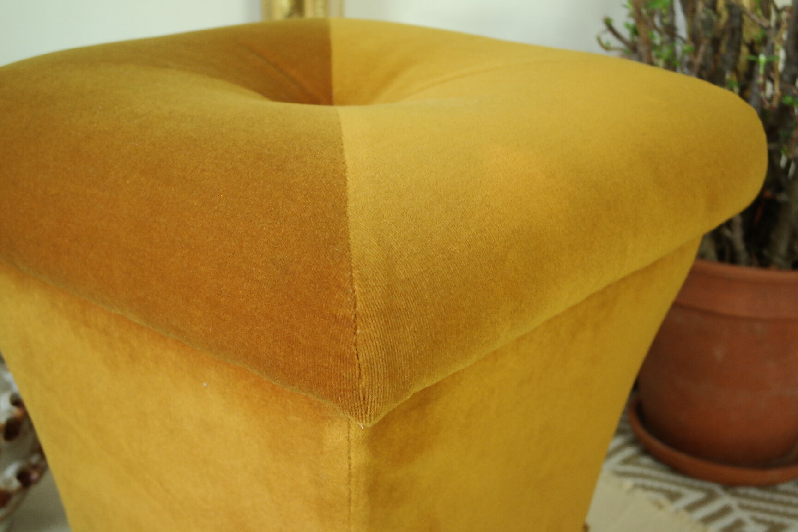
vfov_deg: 25.5
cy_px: 266
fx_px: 1175
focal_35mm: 53
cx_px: 399
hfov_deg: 37.5
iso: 800
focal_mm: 35
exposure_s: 1/30
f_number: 5.6
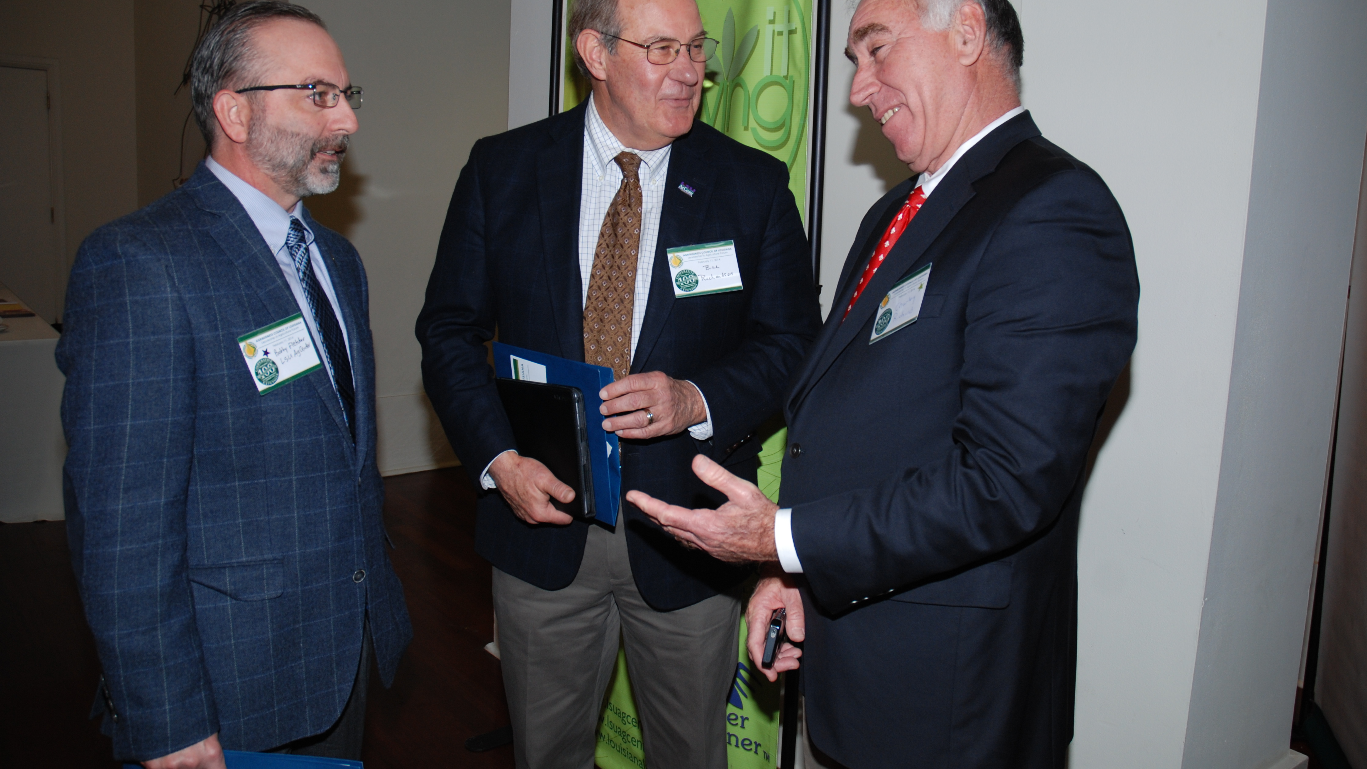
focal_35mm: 40
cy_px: 328
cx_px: 683
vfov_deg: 30.0
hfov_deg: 51.0
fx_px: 1433
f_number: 5
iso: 200
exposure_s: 1/60
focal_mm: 25
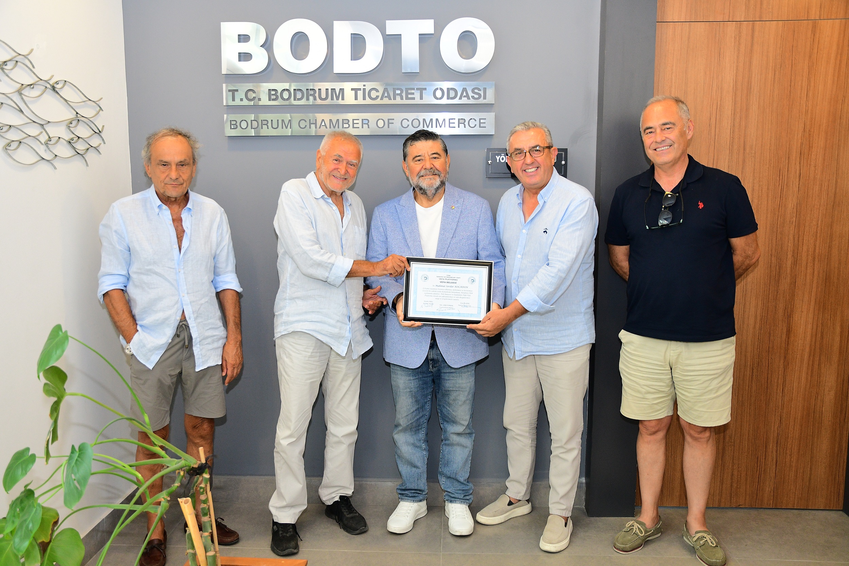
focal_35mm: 30
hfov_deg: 61.9
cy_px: 283
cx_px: 424
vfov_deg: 43.6
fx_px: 707
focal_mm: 20
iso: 900
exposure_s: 1/125
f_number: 3.5
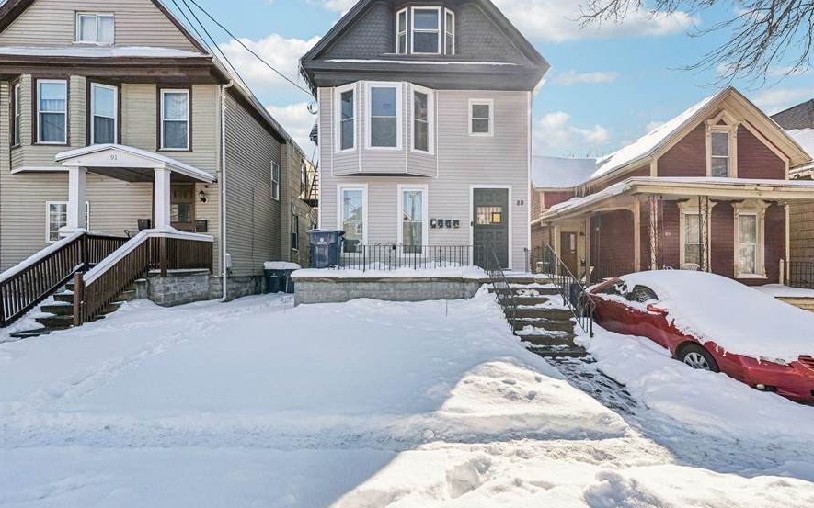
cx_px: 417
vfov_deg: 74.8
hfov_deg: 101.4
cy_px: 257
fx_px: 333
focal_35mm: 15
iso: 100
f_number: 8
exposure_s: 1/250
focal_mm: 12
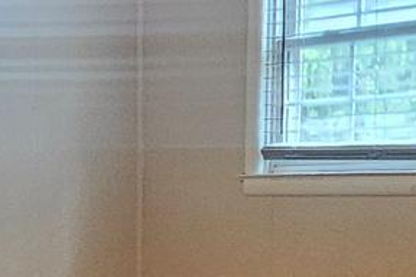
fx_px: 1109
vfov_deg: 13.8
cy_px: 346
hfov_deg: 20.2
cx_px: -52
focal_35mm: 96
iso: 400
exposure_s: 1/40
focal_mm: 2.2
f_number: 2.2
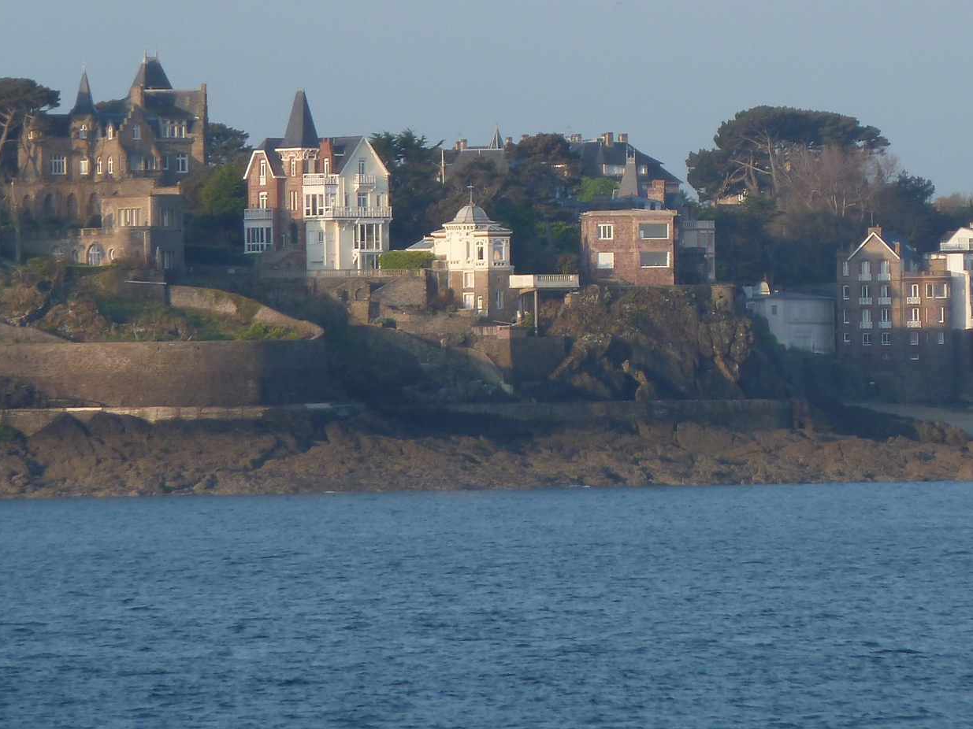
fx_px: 14531
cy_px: 257
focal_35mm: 517
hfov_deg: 3.8
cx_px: 559
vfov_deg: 2.9
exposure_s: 1/200
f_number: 4.9
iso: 80
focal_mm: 49.2
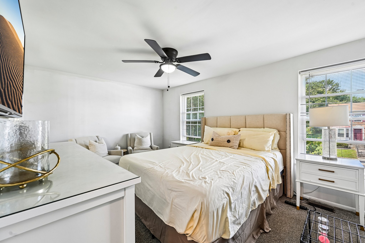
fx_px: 142
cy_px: 122
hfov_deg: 104.3
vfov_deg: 81.2
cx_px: 182
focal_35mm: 14
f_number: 8
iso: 160
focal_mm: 14
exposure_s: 1/15
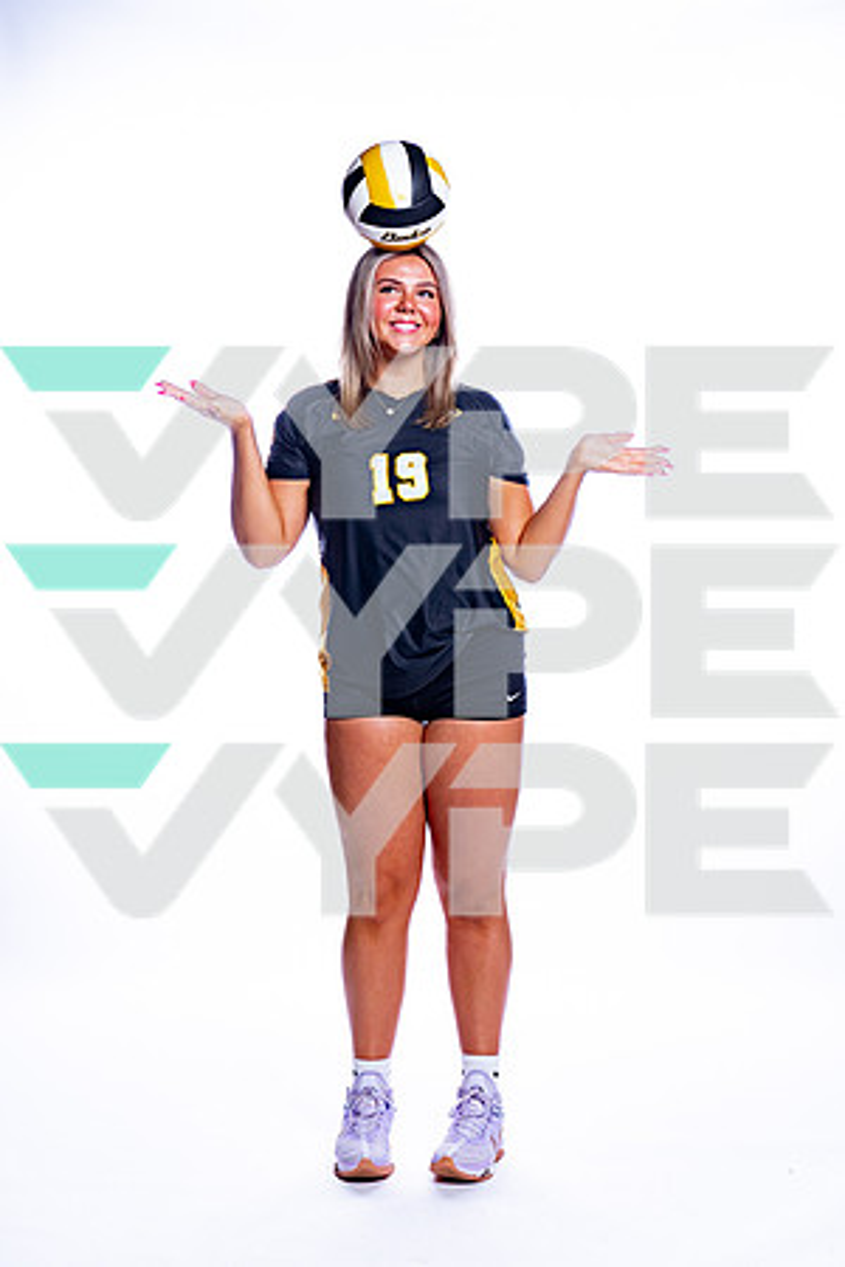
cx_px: 422
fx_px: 2429
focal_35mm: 69
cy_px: 634
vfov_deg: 29.2
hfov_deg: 19.7
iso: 100
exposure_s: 1/250
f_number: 5.6
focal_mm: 69
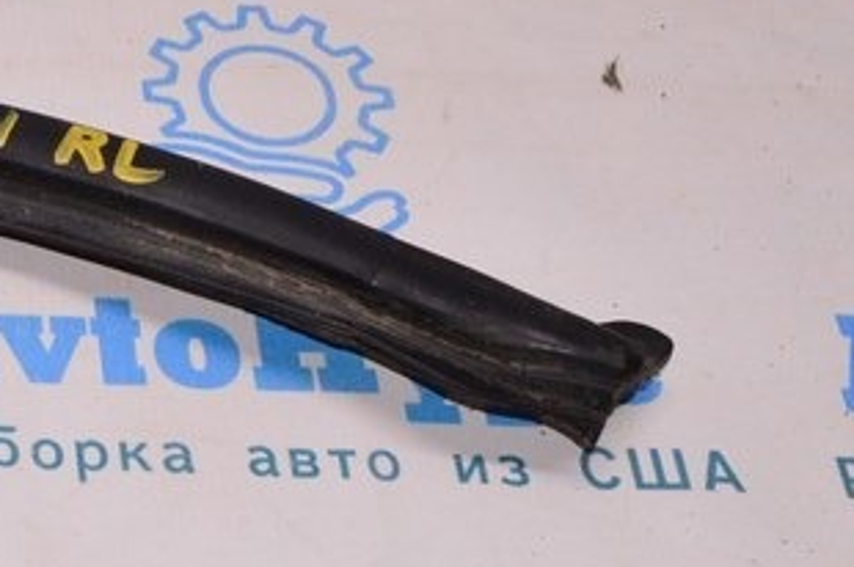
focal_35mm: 99
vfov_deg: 13.8
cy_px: 373
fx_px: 2346
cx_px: -460
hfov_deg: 18.2
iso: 1600
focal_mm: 20
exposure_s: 1/160
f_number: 8
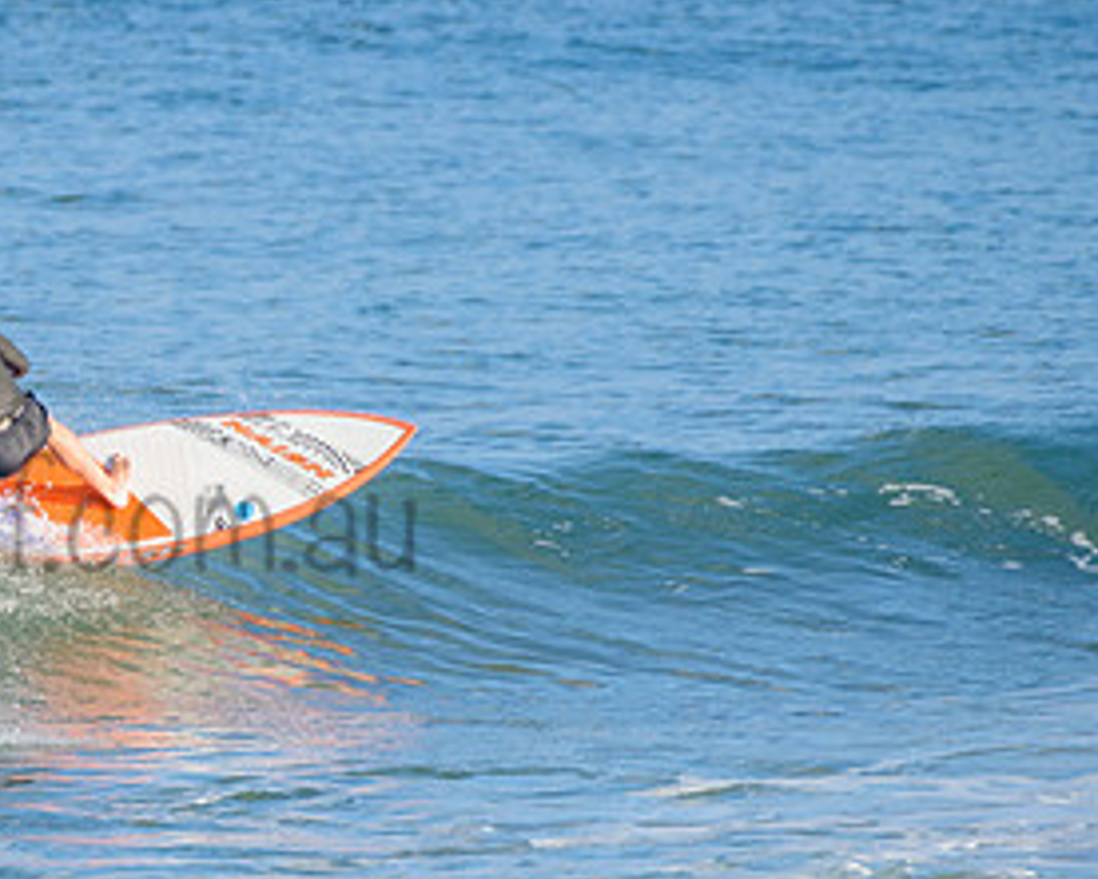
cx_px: -4
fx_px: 39270
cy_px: 479
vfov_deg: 1.3
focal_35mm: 1208
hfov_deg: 1.6
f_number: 5.6
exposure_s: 1/1250
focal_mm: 500
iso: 200
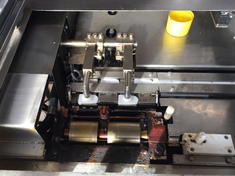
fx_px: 210
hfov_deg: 58.3
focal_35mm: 31
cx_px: 111
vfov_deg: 45.4
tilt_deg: -55.9
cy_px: 90
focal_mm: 4.15
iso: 50
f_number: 2.2
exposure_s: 1/100
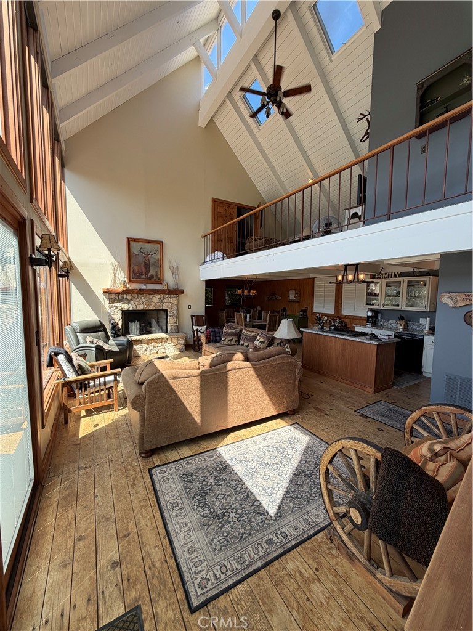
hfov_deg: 85.7
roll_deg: -1.1
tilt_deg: -4.5
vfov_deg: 102.1
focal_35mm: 14
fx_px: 255
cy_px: 316
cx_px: 236
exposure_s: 1/149
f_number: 2.2
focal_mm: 2.22
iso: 40
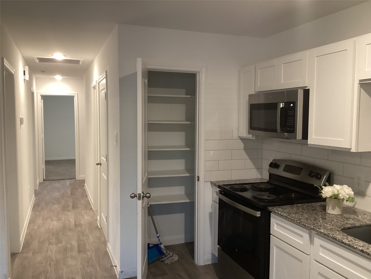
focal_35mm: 31
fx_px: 332
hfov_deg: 58.4
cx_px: 186
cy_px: 140
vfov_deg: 45.4
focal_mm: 3.3
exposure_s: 1/60
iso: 320
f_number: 2.4
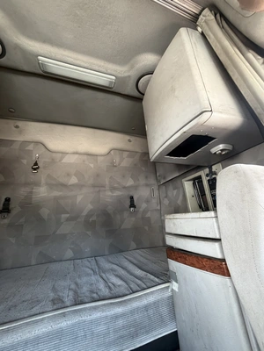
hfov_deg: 85.7
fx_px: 142
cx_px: 132
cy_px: 176
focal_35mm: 14
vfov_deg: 102.1
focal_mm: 2.22
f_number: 2.2
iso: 320
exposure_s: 1/93
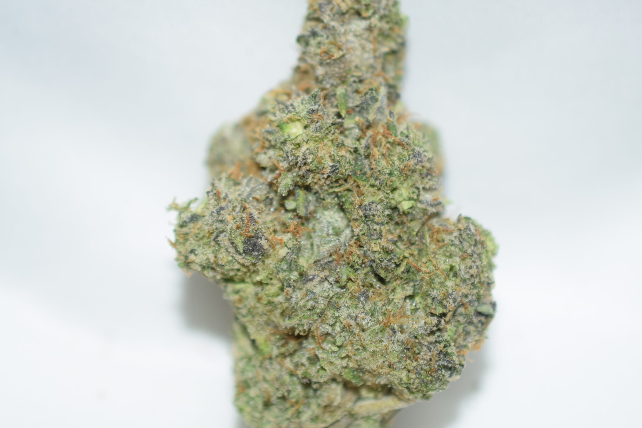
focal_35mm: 84
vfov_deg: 16.3
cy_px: 208
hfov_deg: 24.2
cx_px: 351
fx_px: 1498
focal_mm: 40
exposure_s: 1/60
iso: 100
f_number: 3.2
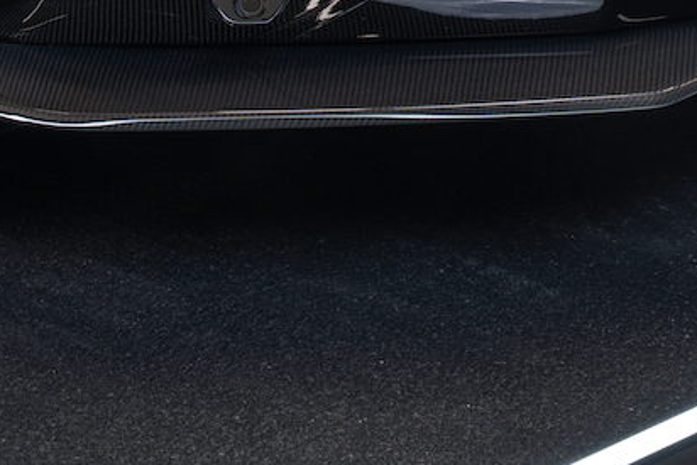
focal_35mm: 151
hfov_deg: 13.4
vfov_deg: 8.9
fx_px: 2928
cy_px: -216
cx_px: 655
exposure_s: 1/2
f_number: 7.1
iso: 100
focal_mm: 48.7
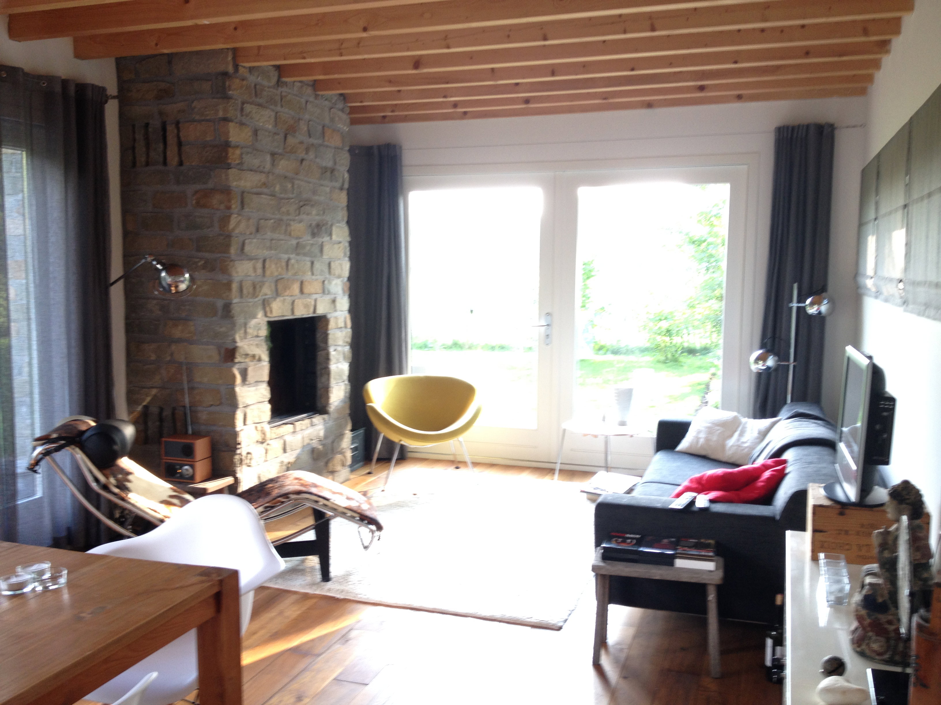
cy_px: 352
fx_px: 951
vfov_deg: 40.7
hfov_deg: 52.6
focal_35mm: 35
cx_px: 470
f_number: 2.4
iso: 50
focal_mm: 4.28
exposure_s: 1/20
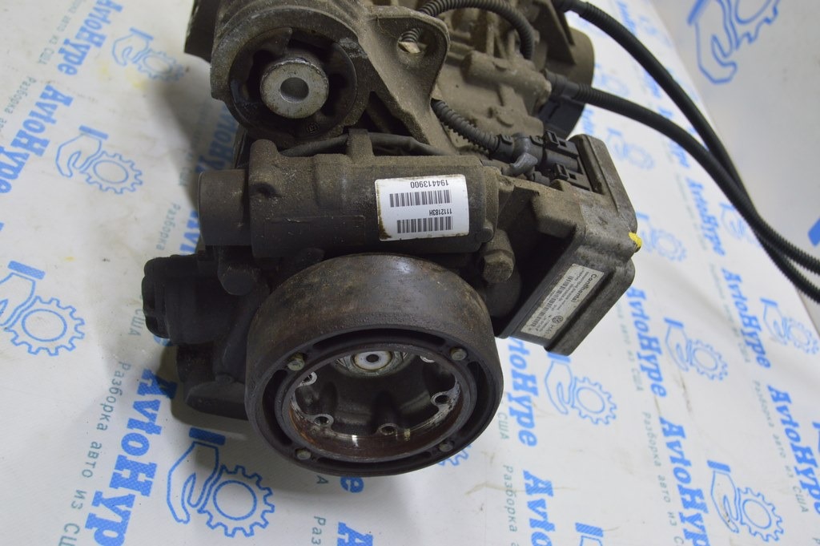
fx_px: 888
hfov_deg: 49.6
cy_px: 273
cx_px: 410
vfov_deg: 34.2
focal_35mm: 39
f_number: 5.6
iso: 400
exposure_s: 1/20
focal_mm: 26
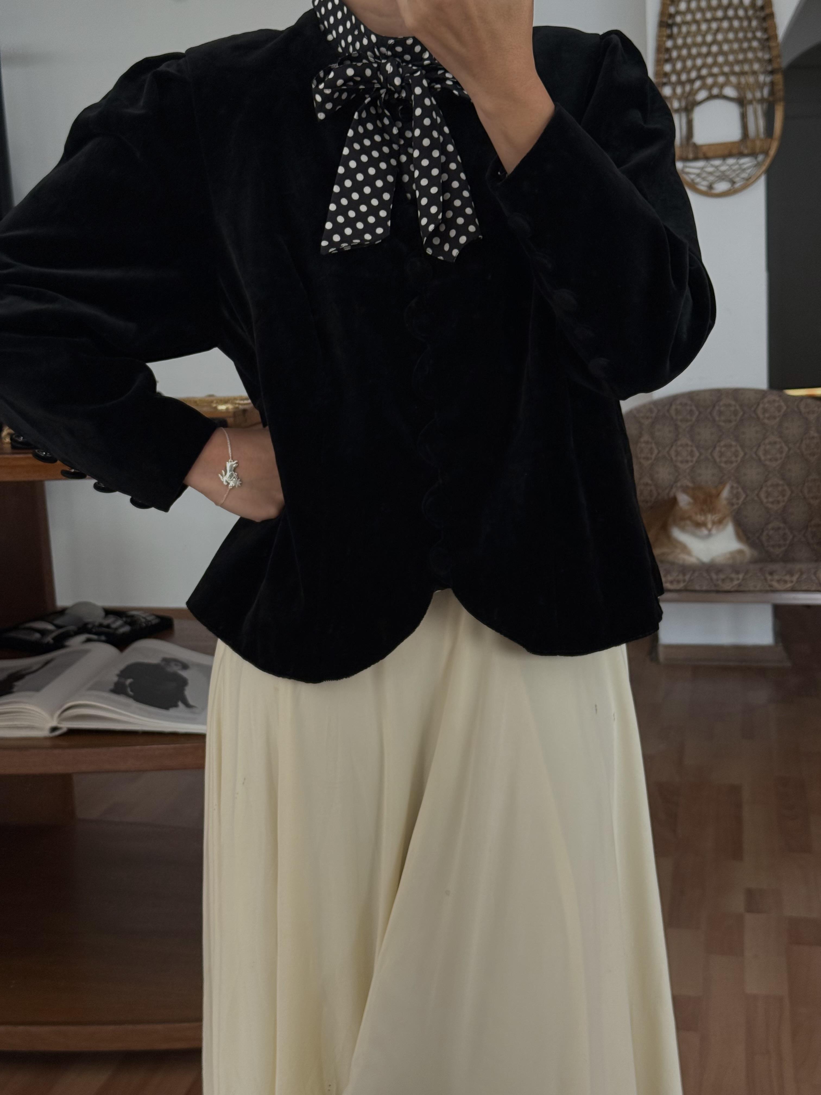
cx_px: 410
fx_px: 1518
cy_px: 548
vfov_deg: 39.7
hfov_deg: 30.3
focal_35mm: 48
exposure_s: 1/100
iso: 160
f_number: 1.78
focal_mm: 6.76
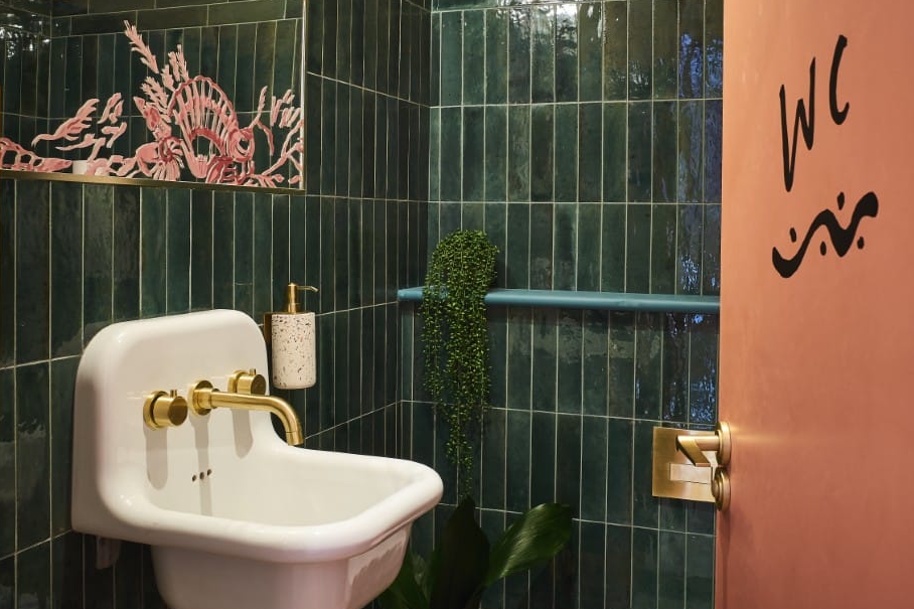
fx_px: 939
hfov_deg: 51.9
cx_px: 489
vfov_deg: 35.8
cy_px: 238
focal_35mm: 37
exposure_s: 1.3
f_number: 8
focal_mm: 18.3
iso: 100
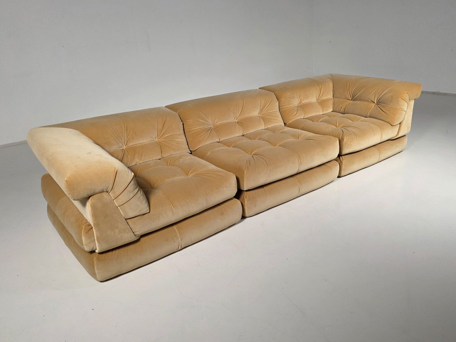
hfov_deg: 73.9
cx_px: 228
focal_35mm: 23
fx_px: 303
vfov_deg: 58.9
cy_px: 171
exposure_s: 1/101
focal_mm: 6.3
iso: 320
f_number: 1.7
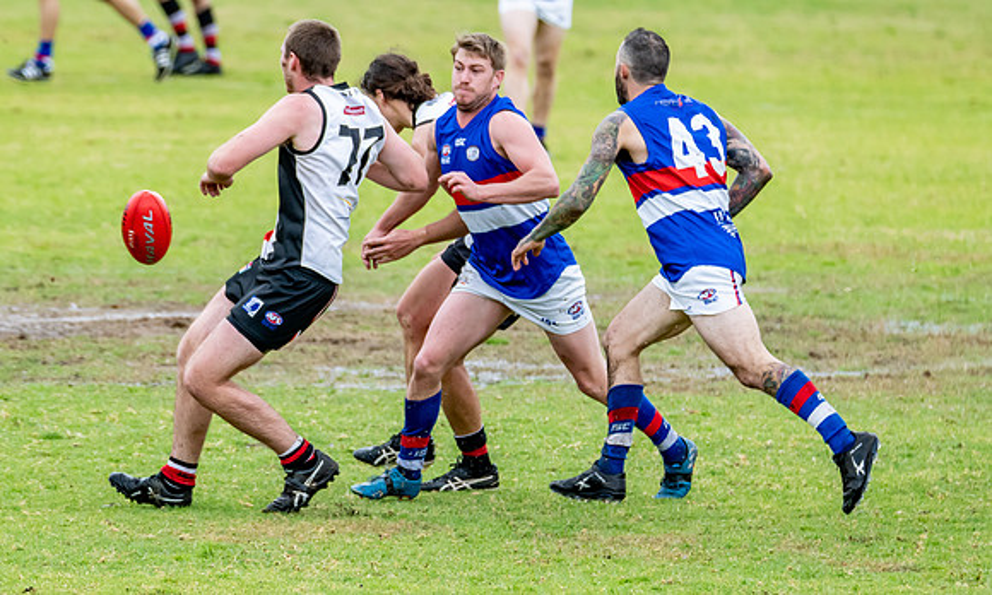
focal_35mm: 717
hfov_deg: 3.0
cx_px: 387
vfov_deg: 1.8
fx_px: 19166
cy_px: 403
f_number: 7.1
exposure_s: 1/1000
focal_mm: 380
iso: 1250
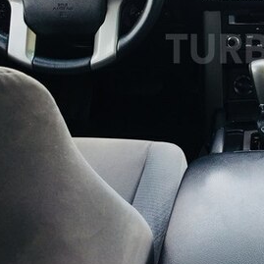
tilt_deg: -22.1
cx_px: 266
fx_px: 544
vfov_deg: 26.7
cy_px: 49
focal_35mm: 63
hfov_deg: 25.9
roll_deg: -0.2
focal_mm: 4.15
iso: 32
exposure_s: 1/100
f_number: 2.2
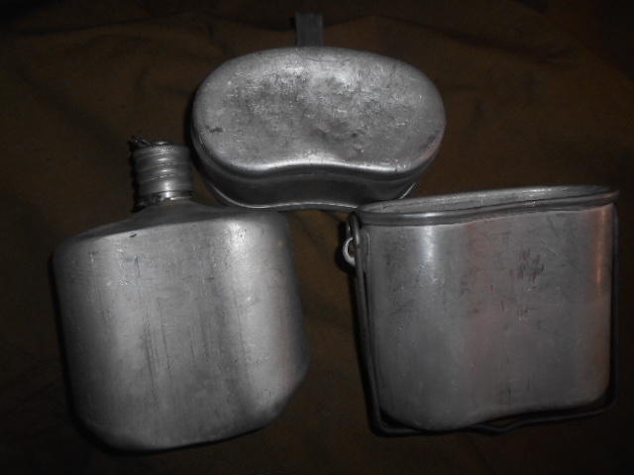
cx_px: 317
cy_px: 238
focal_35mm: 26
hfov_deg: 67.3
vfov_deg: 53.1
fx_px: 476
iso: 80
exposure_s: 1/25
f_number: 3.2
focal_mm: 4.6
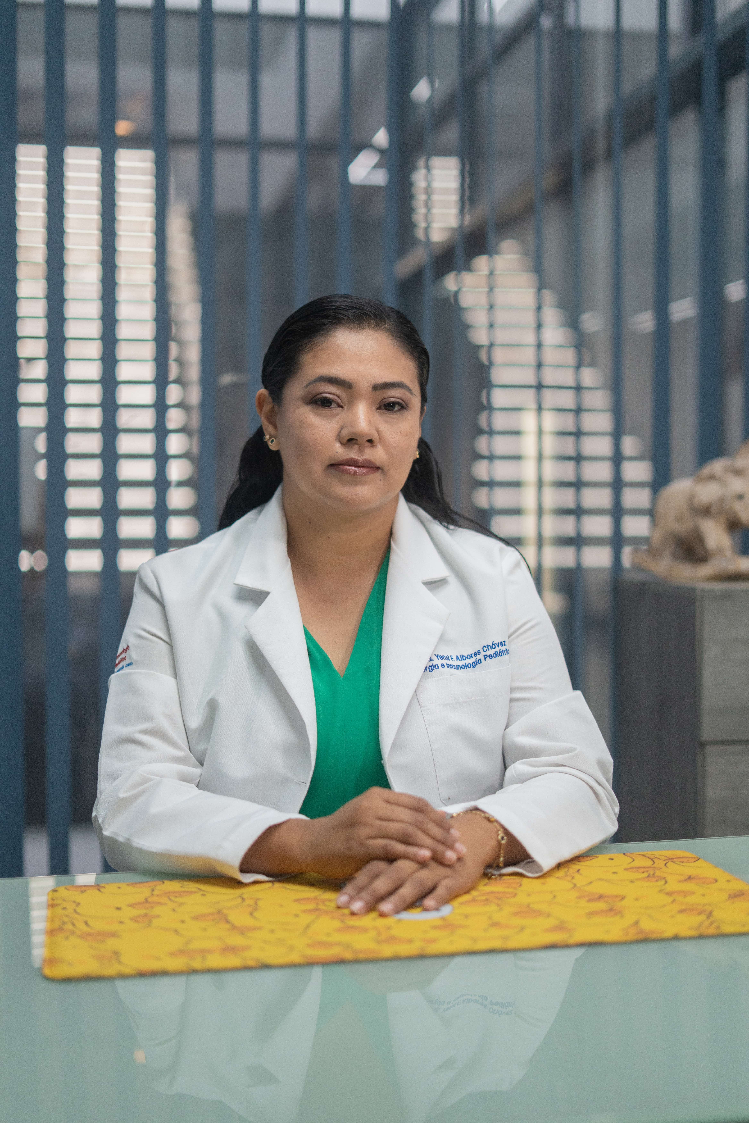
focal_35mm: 50
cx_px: 374
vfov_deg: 39.6
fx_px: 1560
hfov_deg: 27.0
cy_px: 562
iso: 2000
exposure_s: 1/1000
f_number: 1.8
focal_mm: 50
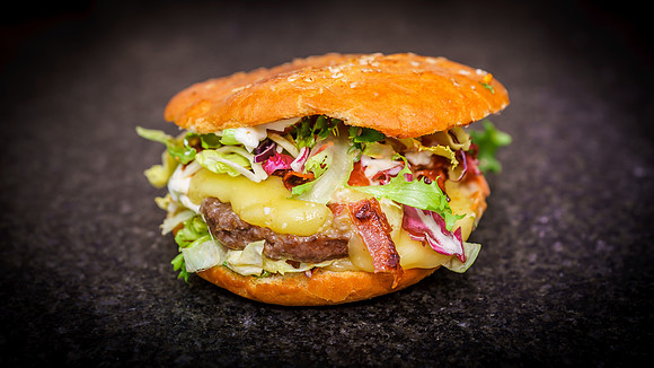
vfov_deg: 15.4
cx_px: 323
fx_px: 1363
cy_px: 196
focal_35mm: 79
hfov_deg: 27.0
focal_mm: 70
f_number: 4
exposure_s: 1/250
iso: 100
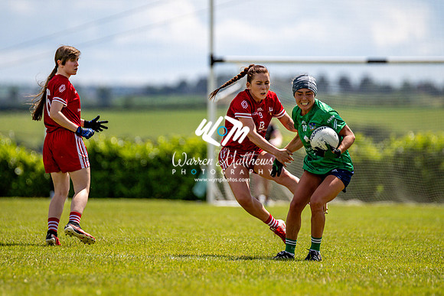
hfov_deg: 4.6
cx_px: 204
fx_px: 5575
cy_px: 148
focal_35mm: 452
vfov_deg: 3.0
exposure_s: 1/6400
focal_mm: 300
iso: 125
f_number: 2.8
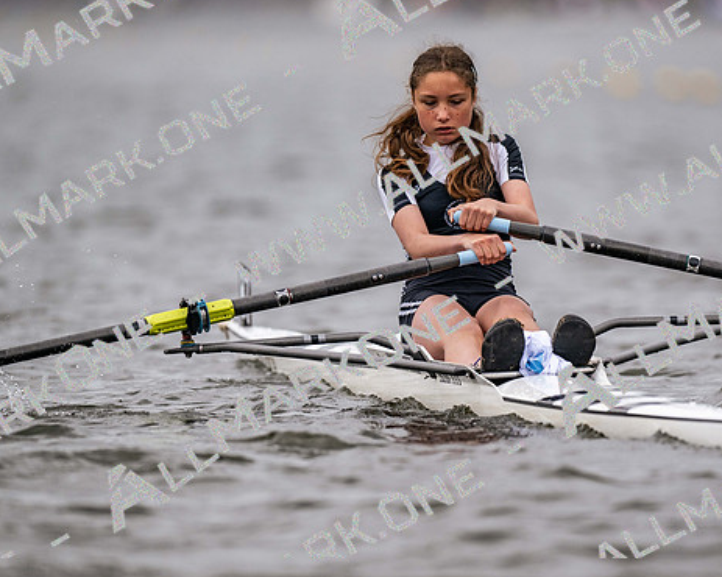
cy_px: 291
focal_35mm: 706
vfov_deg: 2.2
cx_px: 424
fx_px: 15080
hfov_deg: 2.7
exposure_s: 1/2500
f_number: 4
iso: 360
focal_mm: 600
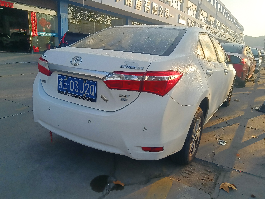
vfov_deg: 51.4
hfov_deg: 65.3
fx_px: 207
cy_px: 100
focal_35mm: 27
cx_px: 132
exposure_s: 1/900
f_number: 1.9
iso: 192
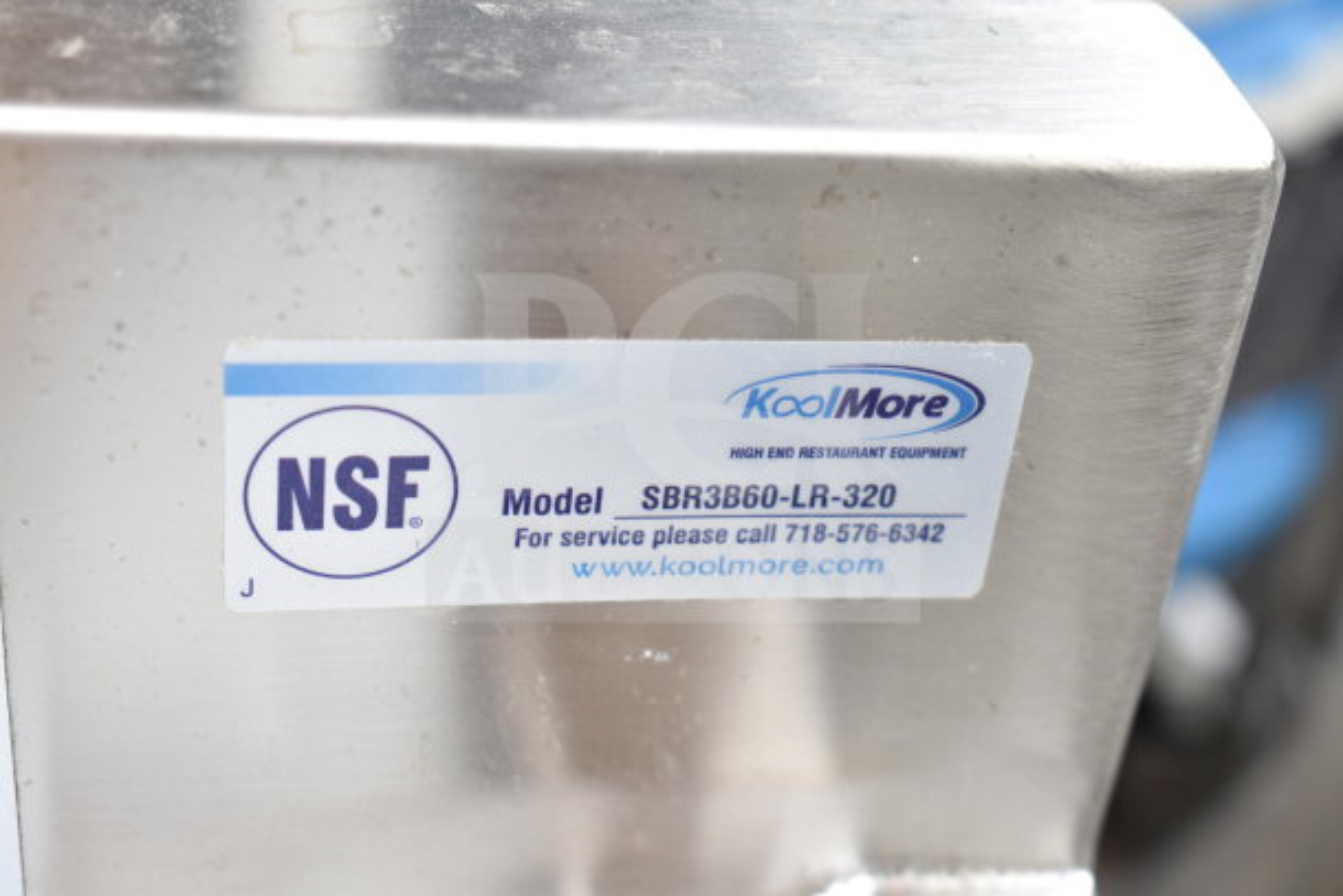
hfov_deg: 31.9
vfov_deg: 21.6
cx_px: 672
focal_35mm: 63
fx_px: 2351
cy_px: 448
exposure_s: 1/100
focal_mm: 42
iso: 200
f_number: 5
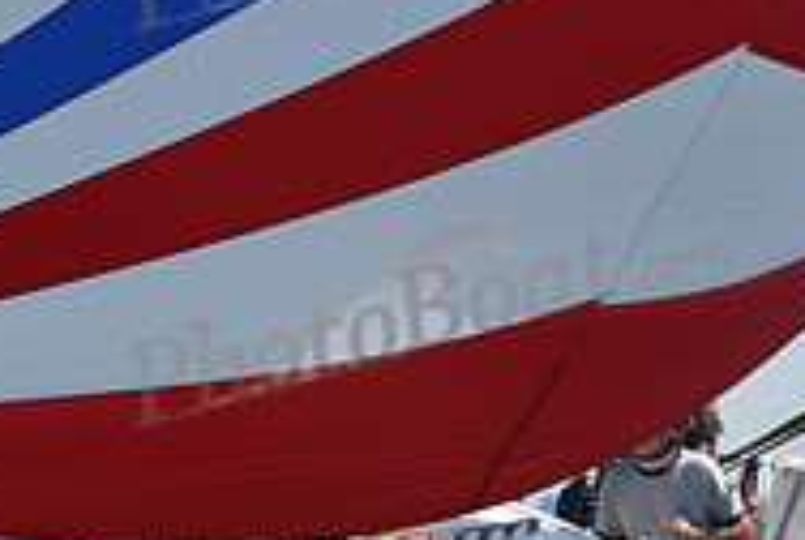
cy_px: 598
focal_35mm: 302
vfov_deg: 4.6
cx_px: -90
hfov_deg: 6.8
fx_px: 6764
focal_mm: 98
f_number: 7.1
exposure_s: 1/1600
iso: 250
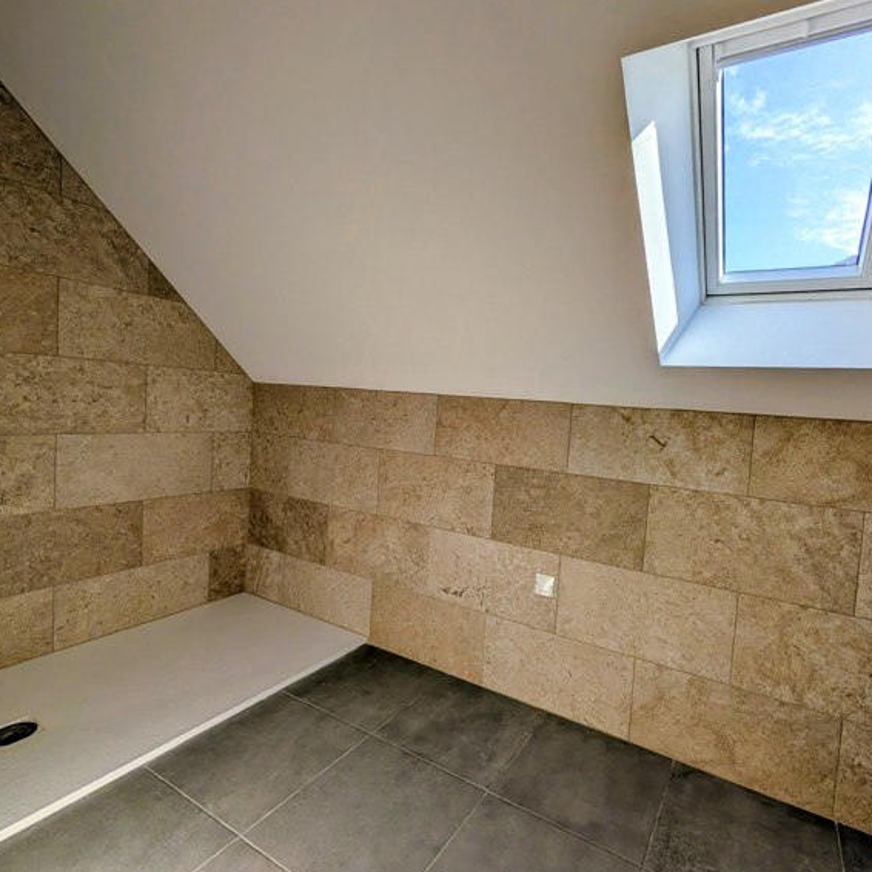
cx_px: 522
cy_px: 433
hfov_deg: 90.0
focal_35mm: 15
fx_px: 427
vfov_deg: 91.1
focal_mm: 2.02
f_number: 1.7
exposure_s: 1/1009
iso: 56
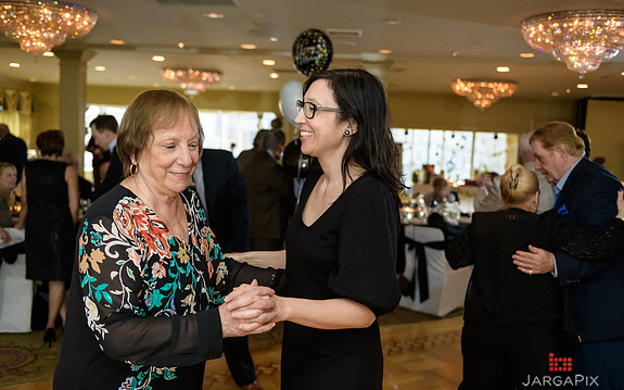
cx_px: 311
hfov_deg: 54.0
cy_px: 199
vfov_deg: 35.3
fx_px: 612
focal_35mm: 36
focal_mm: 35
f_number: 2.8
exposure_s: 1/125
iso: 1000
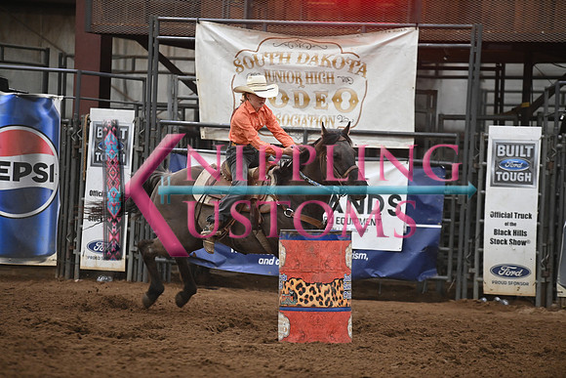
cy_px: 189
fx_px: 3145
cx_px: 283
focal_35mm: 200
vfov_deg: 6.9
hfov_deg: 10.3
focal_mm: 200
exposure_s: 1/500
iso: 4000
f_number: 2.8
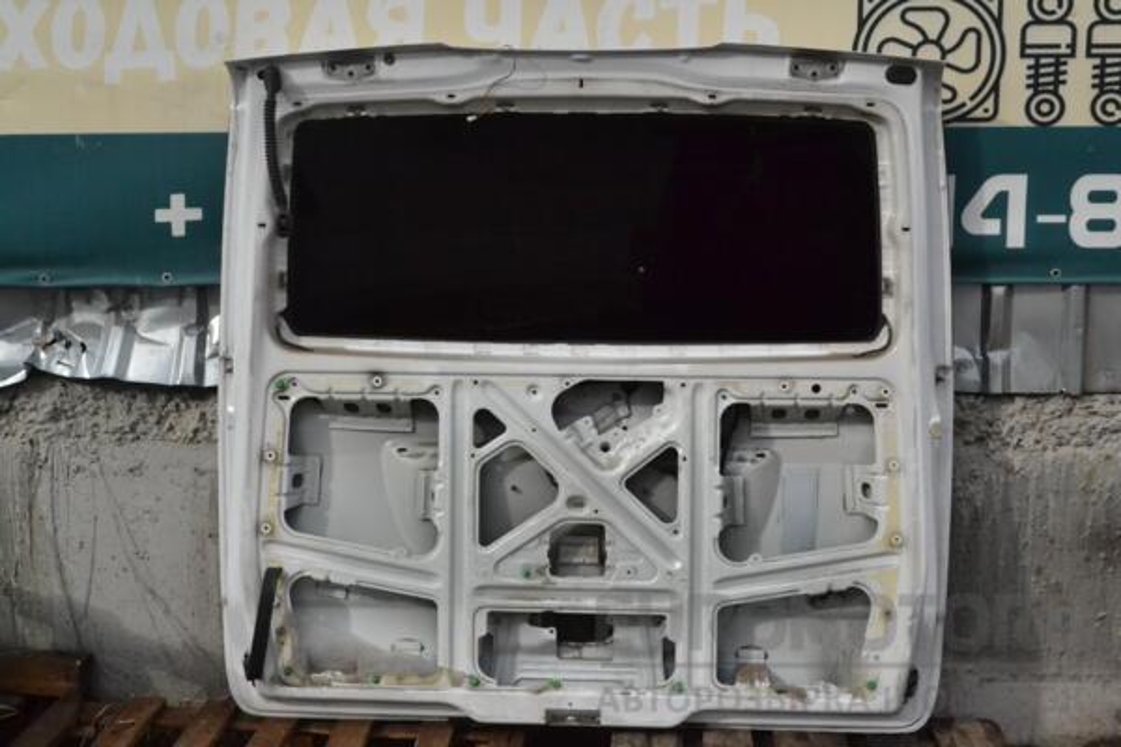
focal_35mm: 51
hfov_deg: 38.9
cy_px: 374
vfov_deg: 26.5
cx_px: 560
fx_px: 1588
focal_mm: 34
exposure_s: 1/1250
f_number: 18
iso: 3200
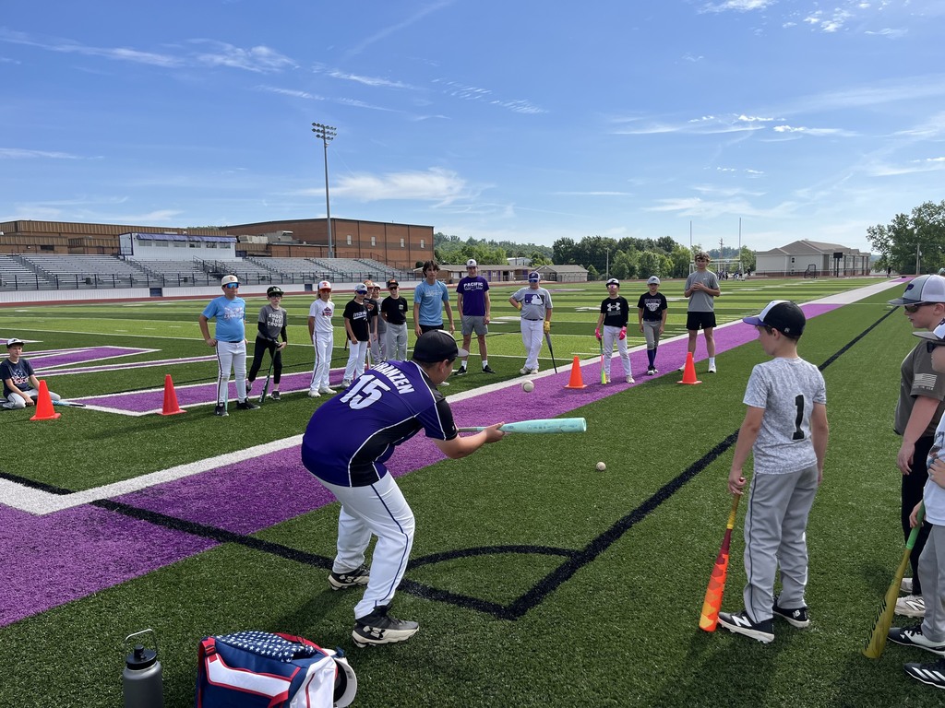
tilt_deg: -7.4
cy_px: 354
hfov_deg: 67.3
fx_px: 710
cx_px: 472
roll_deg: +1.6
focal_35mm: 26
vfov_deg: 53.1
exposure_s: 1/4310
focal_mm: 5.1
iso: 50
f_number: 1.6
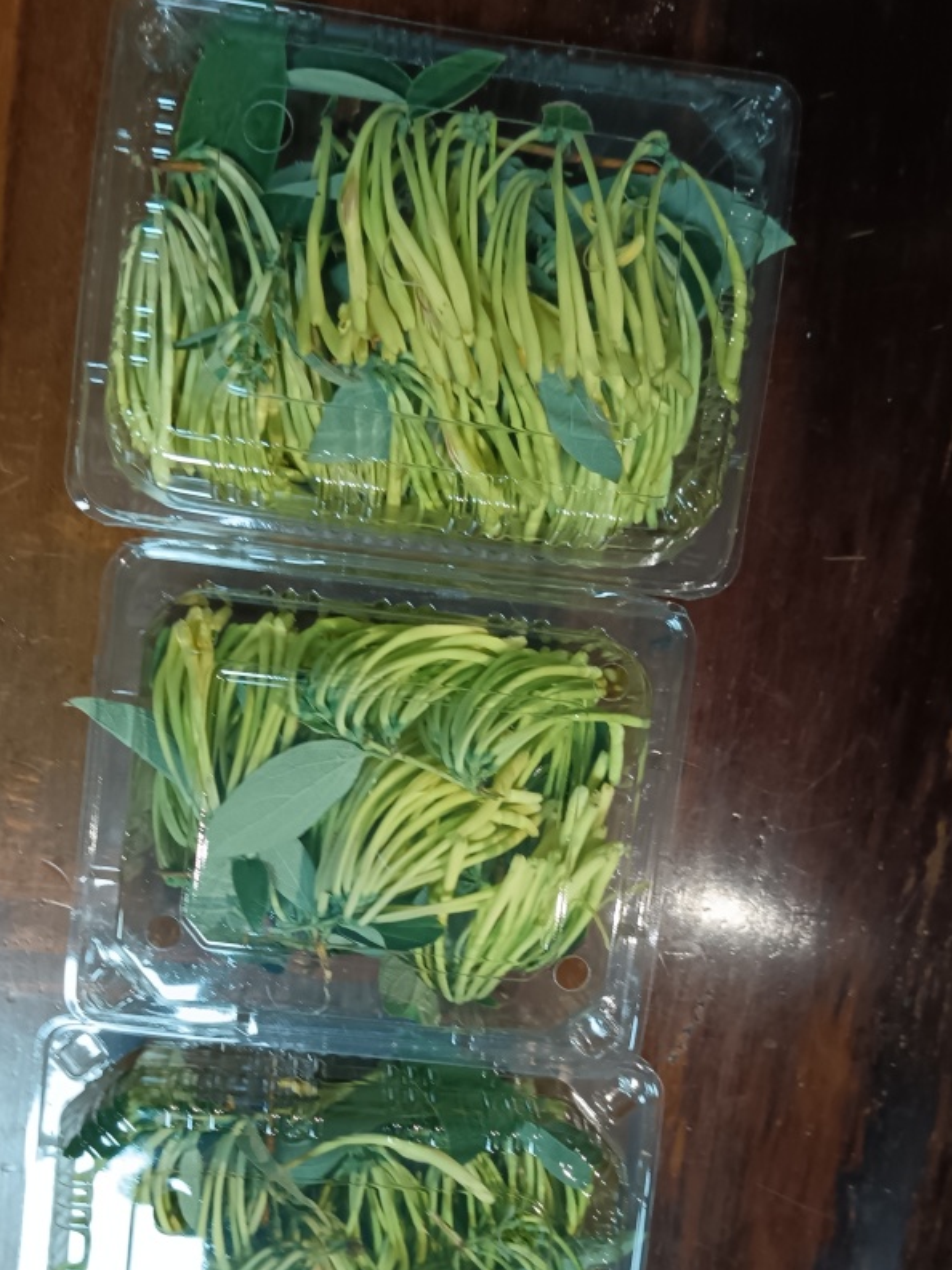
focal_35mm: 35
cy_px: 818
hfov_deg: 40.5
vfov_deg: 51.9
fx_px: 1284
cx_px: 397
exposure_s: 1/25
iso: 437
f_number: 1.8
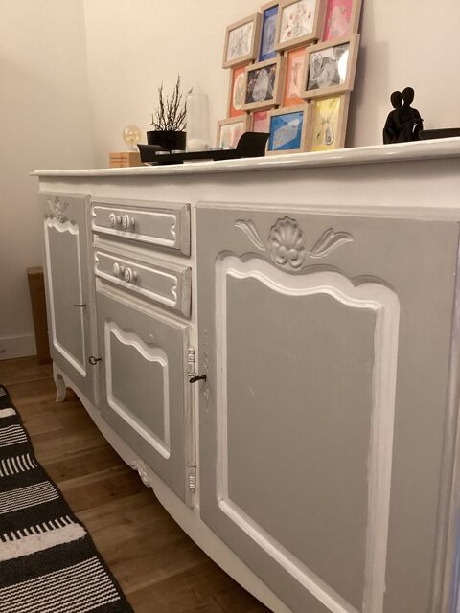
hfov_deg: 45.4
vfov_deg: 58.4
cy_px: 306
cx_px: 230
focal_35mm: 31
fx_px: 549
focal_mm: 3.3
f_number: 2.4
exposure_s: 1/50
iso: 320
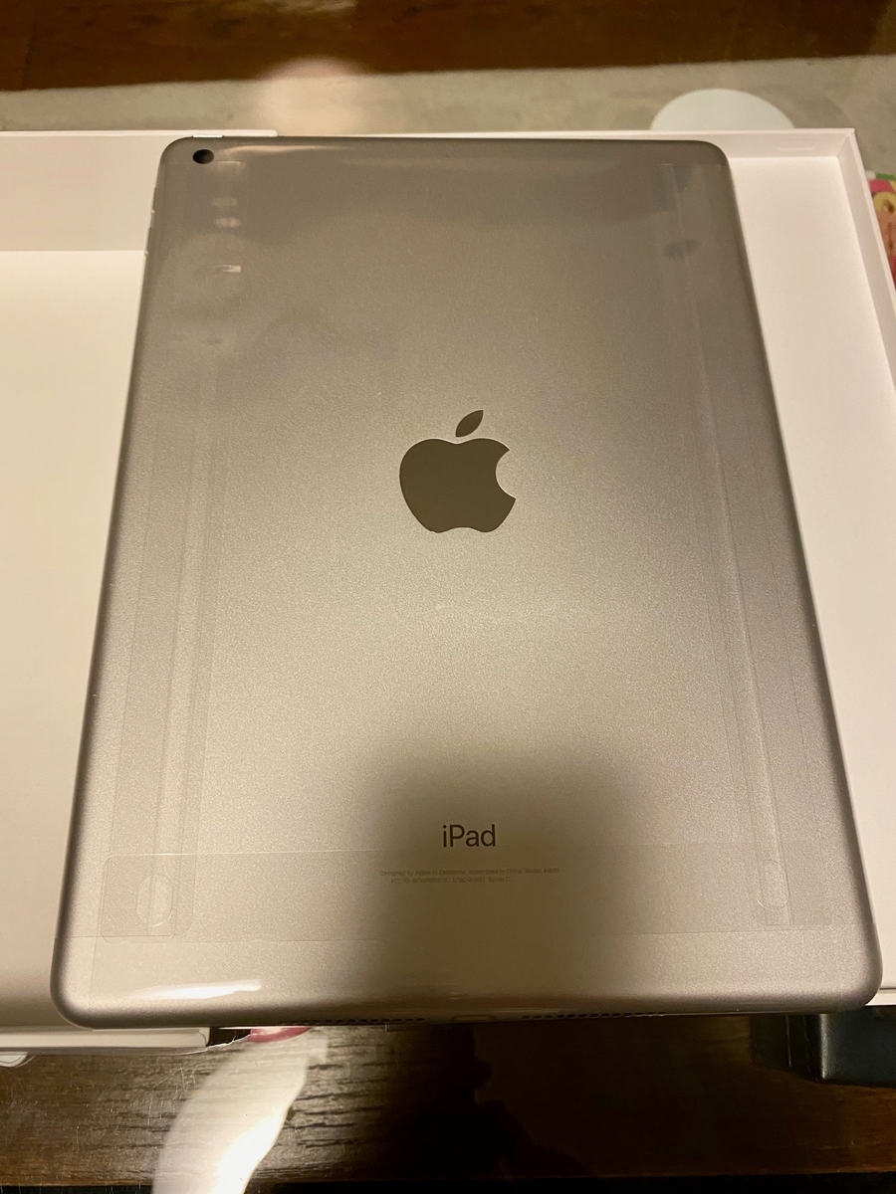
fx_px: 897
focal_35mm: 26
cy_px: 597
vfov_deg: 67.3
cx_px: 448
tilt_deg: -66.6
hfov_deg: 53.1
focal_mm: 4.25
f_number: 1.8
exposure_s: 1/60
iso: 400
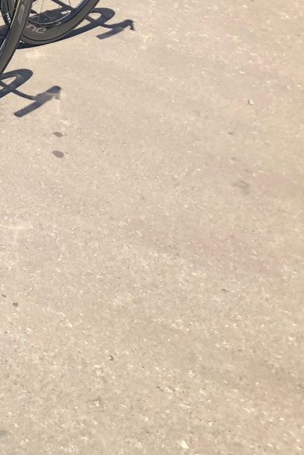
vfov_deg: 29.4
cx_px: -214
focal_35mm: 67
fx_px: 848
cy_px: 93
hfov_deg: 17.3
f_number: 1.8
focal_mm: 3.99
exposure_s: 1/296
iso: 20
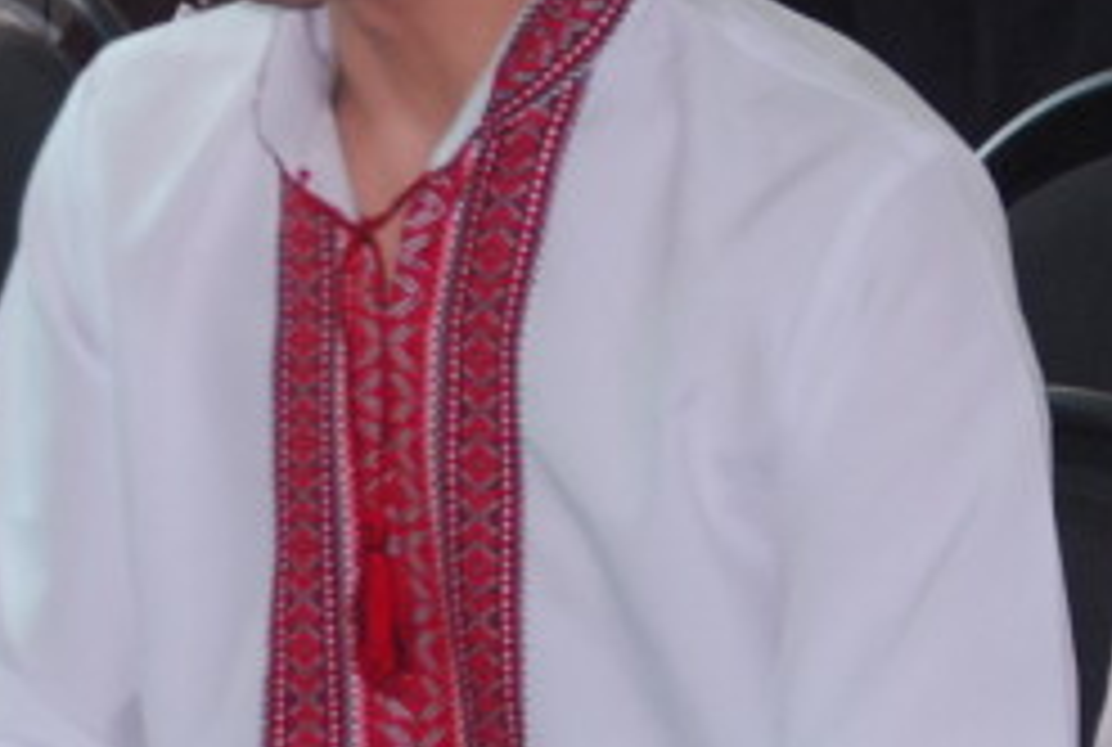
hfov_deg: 6.6
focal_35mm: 311
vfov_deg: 4.4
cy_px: 457
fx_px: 9630
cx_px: 545
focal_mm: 50
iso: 560
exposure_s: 1/60
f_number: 5
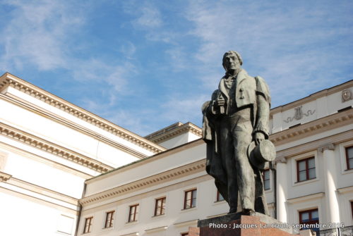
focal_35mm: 51
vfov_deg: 26.6
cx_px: 176
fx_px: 501
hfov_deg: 38.8
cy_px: 118
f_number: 8
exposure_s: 1/250
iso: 100
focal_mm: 34
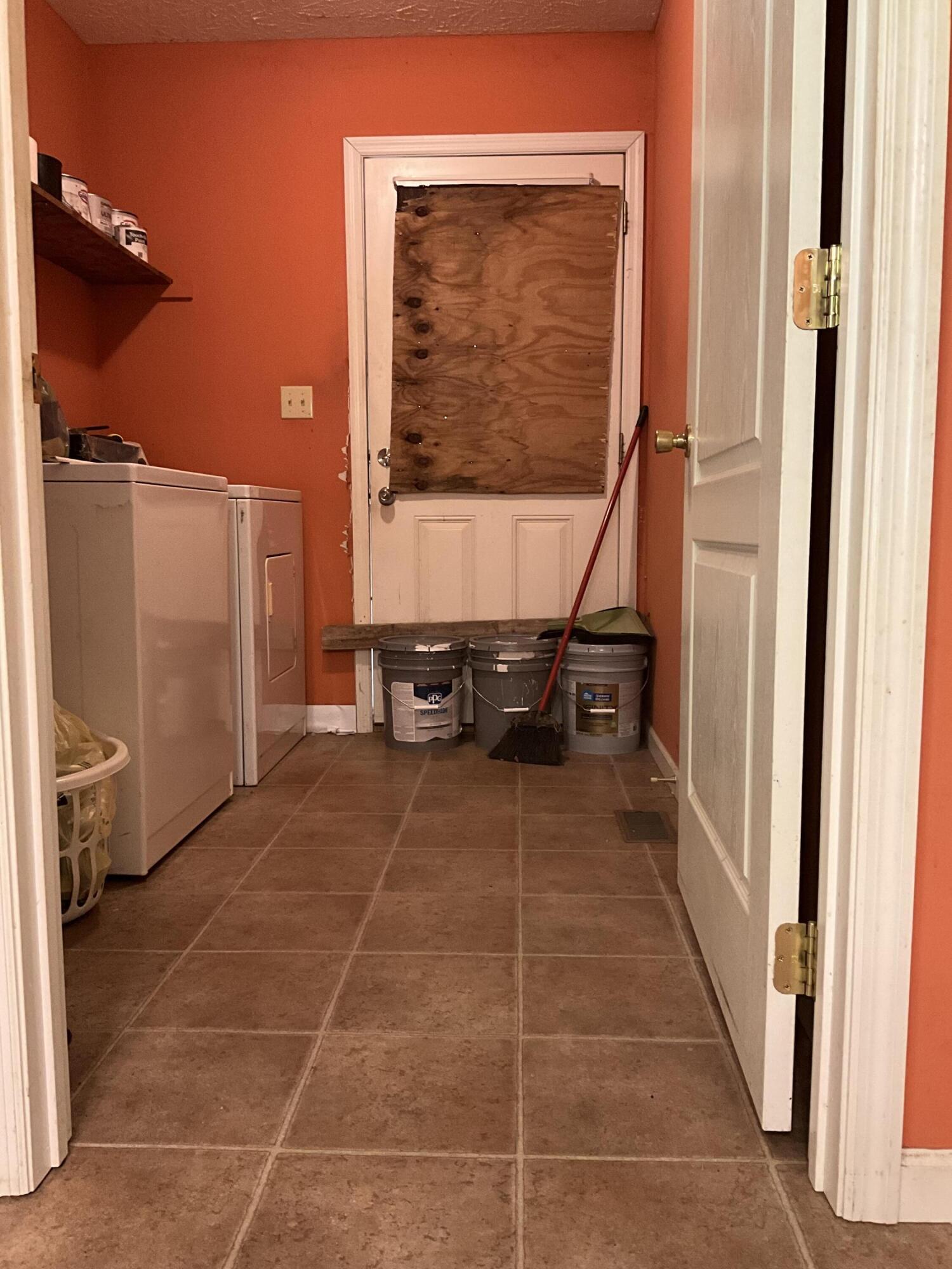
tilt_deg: -6.8
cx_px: 476
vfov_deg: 61.7
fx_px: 1063
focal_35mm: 29
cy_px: 634
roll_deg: -0.6
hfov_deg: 48.2
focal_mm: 3
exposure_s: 1/40
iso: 200
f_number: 1.8
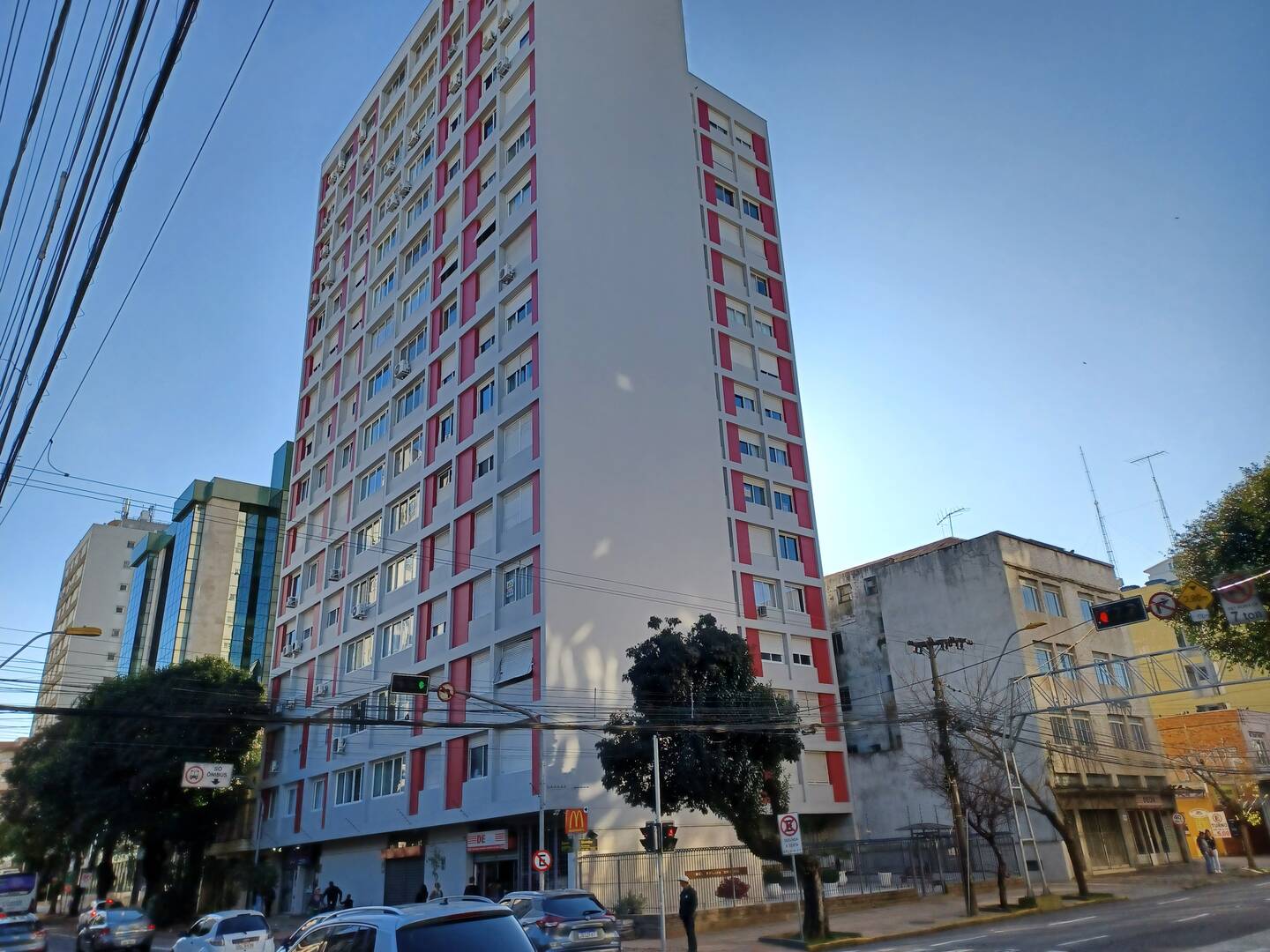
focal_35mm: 25
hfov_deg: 69.4
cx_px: 635
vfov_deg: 54.9
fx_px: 917
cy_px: 476
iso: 32
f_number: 1.8
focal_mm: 4.6
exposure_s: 1/436
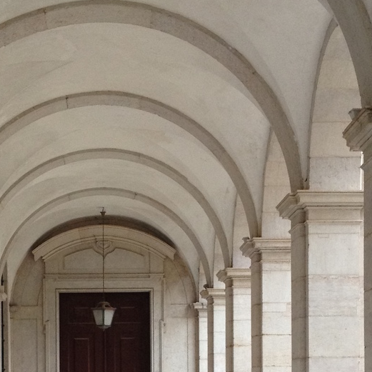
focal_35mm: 95
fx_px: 1155
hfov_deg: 18.2
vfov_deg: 17.8
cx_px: 116
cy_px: 382
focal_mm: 4.28
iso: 100
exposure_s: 1/20
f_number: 2.4
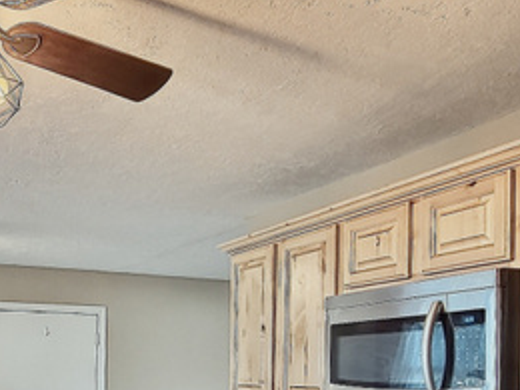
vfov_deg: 39.0
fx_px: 481
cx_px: 78
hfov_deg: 51.8
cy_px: 392
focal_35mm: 32
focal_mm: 2.2
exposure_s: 1/2
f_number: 2.2
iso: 800
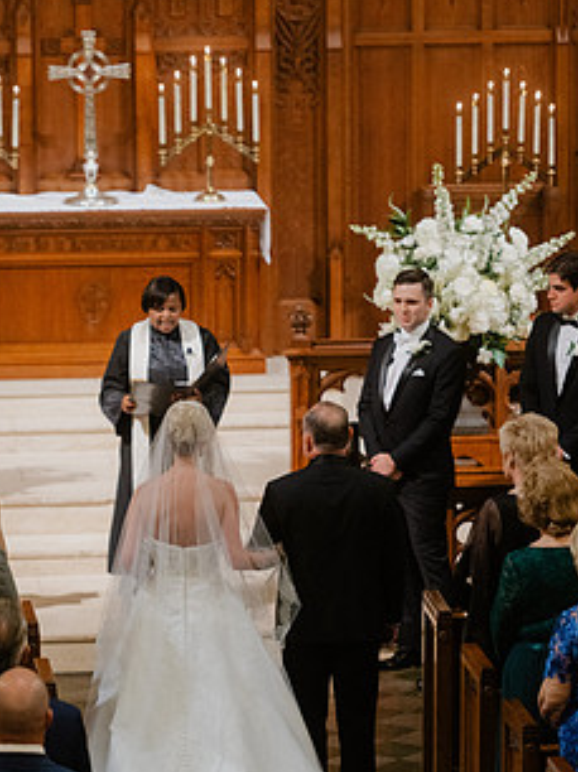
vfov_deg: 10.4
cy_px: 532
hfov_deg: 7.8
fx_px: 4258
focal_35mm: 191
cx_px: 237
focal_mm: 135
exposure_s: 1/160
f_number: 2.8
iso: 4000
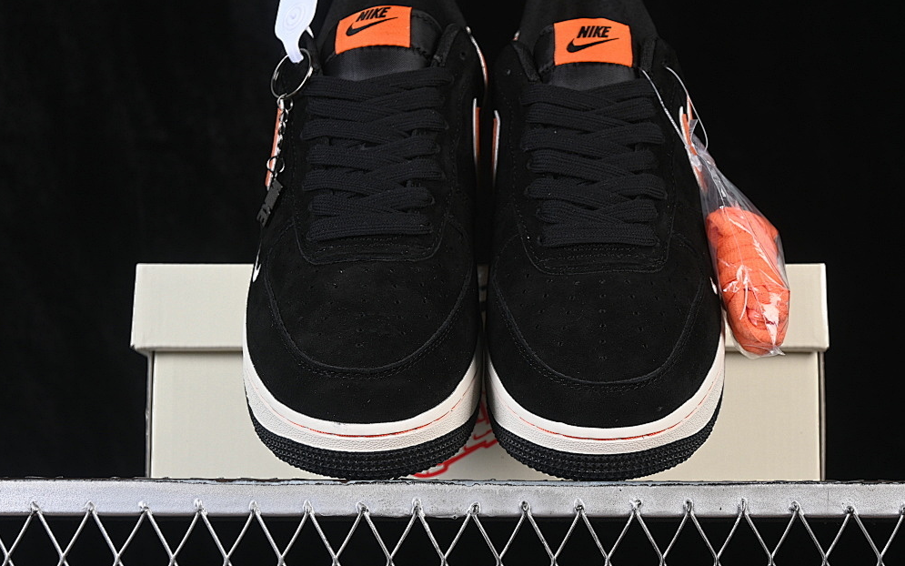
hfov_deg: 24.9
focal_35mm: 83
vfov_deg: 15.7
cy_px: 274
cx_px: 488
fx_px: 2047
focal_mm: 50
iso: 160
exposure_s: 1/60
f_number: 6.3
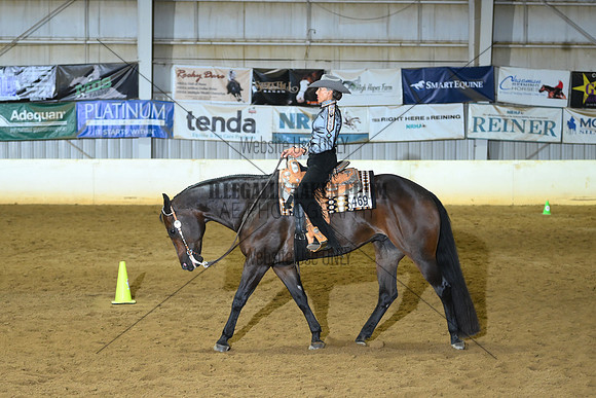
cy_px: 199
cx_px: 298
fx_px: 1855
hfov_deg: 18.3
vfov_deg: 12.2
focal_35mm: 112
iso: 1600
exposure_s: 1/233
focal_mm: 75
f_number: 2.8
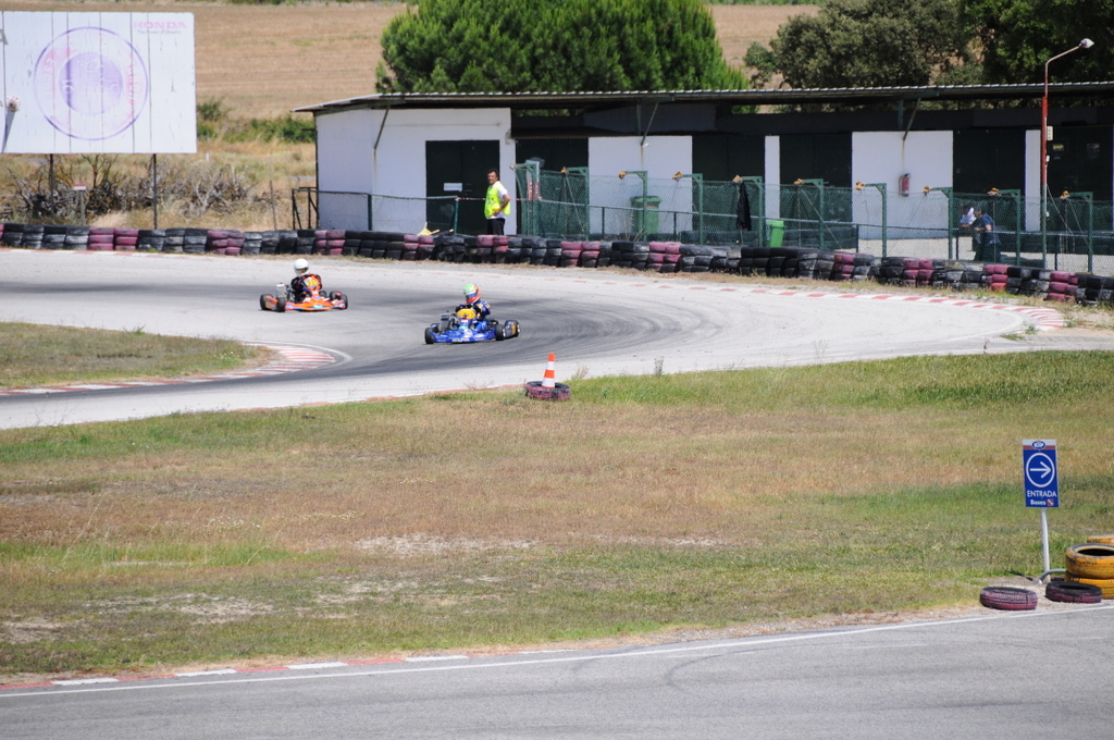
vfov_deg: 4.6
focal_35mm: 300
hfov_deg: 6.9
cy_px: 370
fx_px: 9271
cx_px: 557
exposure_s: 1/2000
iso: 400
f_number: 5.6
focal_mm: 200
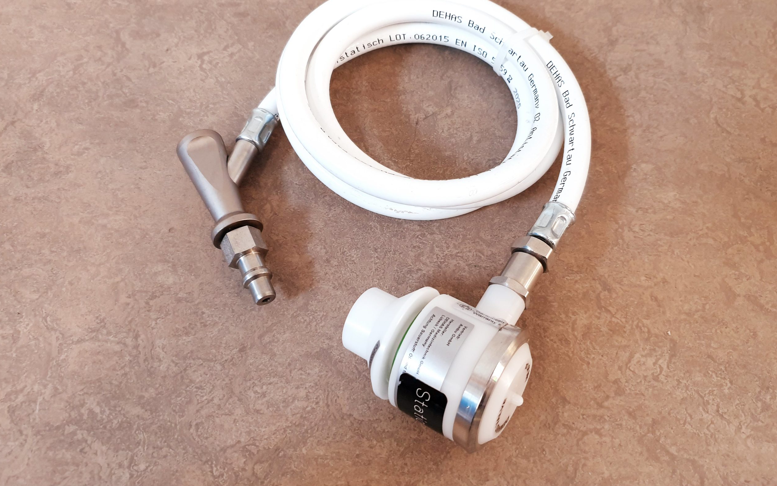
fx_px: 593
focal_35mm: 28
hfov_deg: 66.5
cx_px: 387
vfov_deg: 44.5
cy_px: 222
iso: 200
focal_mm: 4.3
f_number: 1.5
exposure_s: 1/50
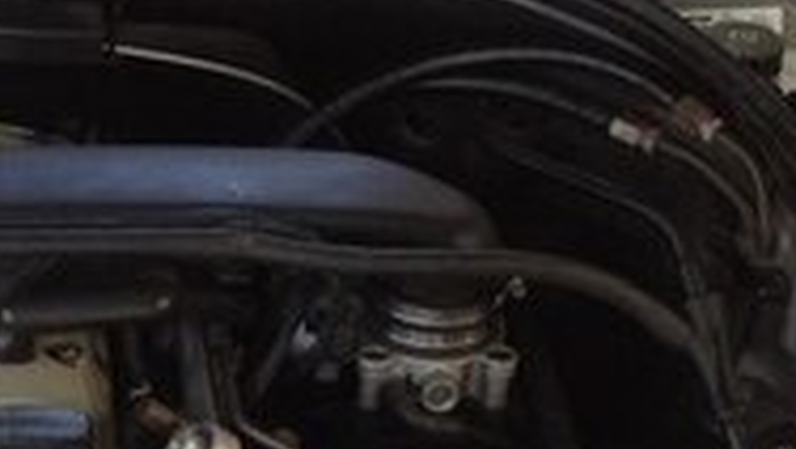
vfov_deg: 8.9
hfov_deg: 15.8
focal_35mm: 134
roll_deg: +2.5
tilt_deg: -35.2
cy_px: 578
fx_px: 2830
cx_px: 42
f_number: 2.4
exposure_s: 1/60
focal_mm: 4.28
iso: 50
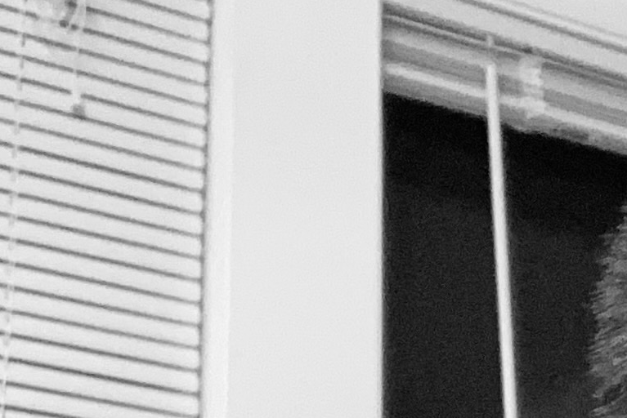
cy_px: 596
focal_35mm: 134
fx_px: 2335
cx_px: 1047
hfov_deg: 14.0
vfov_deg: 10.0
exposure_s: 1/34
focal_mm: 2.87
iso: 160
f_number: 2.2
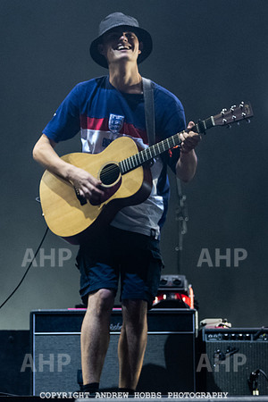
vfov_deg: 7.7
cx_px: 84
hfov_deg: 5.2
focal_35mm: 267
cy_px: 141
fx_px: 2976
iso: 4000
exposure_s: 1/400
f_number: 2.8
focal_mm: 122
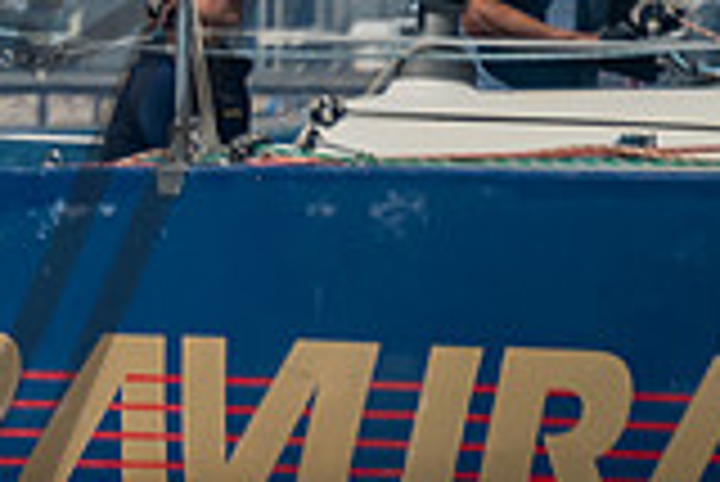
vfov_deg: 1.0
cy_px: -385
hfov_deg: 1.6
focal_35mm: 1321
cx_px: -955
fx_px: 26443
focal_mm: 200
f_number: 6.3
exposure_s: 1/1250
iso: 160
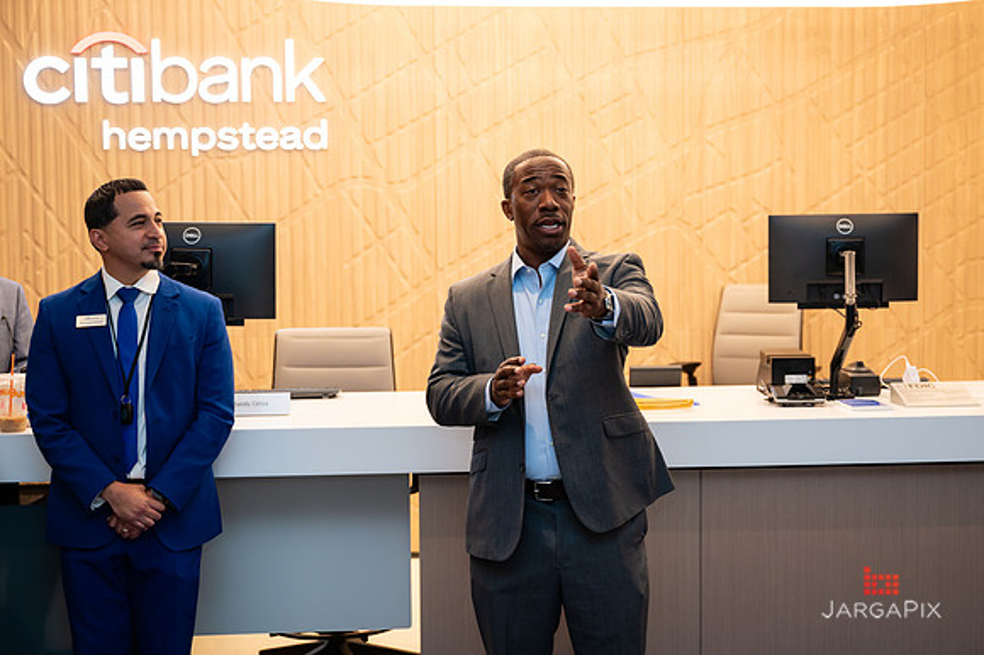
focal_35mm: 50
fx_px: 1368
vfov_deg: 26.9
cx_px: 513
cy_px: 313
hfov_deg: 39.6
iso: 500
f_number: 3.2
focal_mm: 47
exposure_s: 1/200
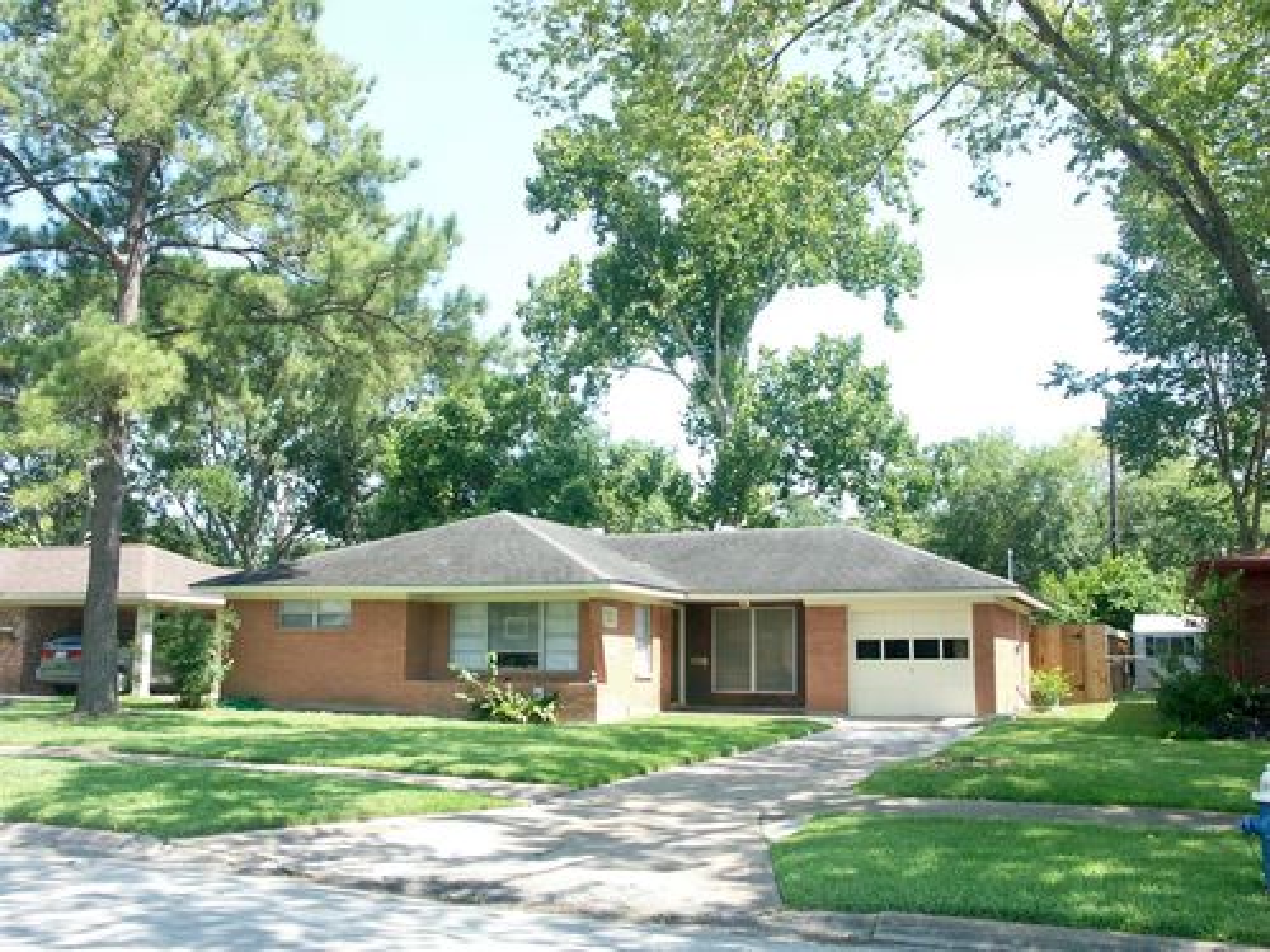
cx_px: 635
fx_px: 1137
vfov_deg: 45.4
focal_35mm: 31
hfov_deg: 58.4
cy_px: 476
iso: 100
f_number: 5.6
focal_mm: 8.04
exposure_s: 1/200
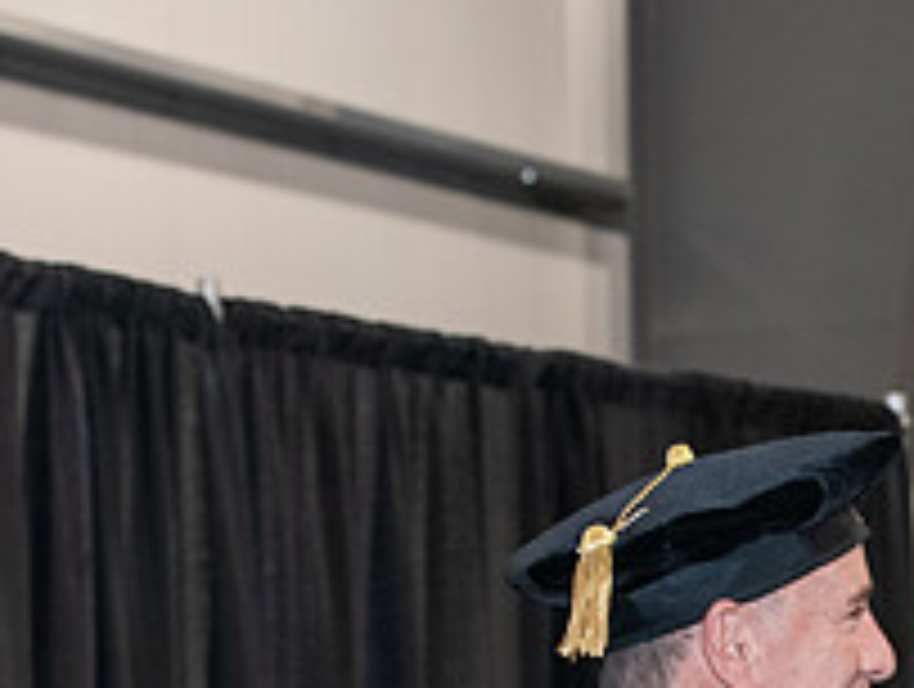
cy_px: 771
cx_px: 1045
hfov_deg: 10.1
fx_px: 5079
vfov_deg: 7.7
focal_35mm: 192
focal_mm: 70
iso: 2500
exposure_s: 1/200
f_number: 5
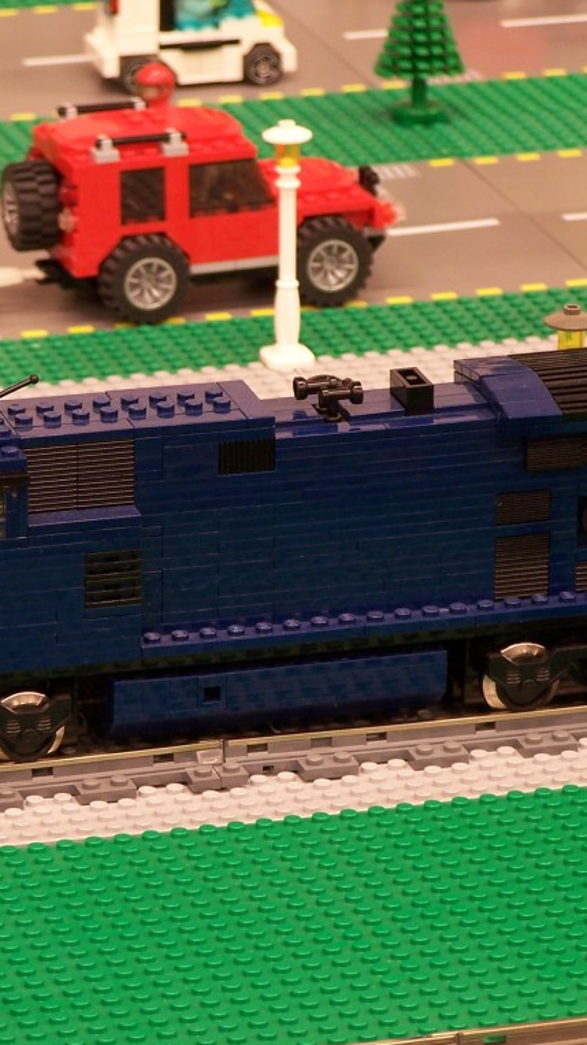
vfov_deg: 8.7
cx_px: 242
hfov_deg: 4.9
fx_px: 6837
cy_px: 522
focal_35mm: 247
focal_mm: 28
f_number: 3.2
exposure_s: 1/2
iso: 80
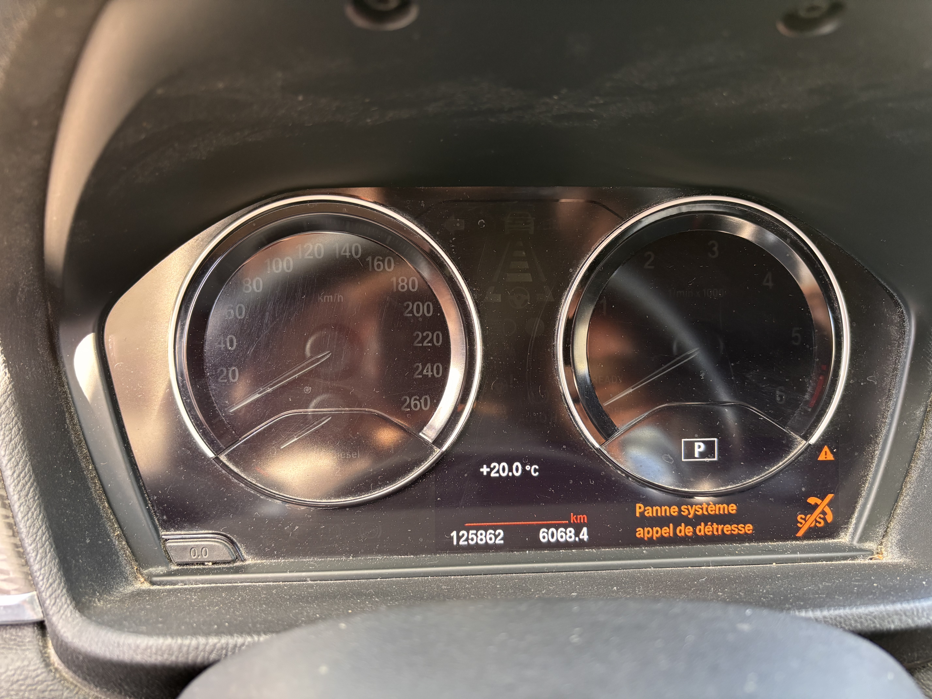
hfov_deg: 67.3
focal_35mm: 26
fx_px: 700
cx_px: 466
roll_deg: -1.2
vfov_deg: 53.1
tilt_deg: -26.9
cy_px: 350
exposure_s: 1/60
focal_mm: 5.96
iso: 250
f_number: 1.6
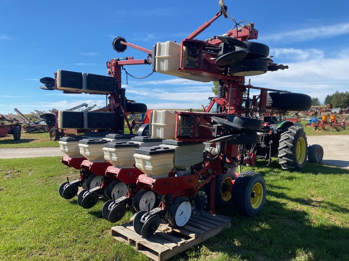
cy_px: 130
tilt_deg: -1.5
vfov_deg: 53.1
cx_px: 174
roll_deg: +1.2
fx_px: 262
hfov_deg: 67.3
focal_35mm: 26
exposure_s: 1/2358
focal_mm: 4.25
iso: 32
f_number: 1.8
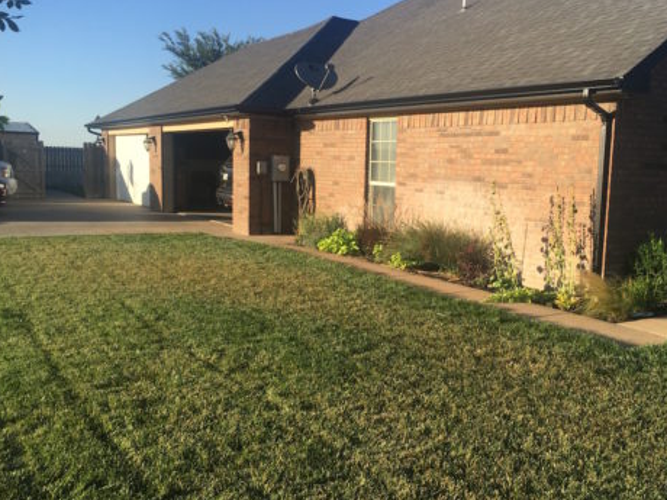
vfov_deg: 40.7
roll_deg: -2.3
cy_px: 252
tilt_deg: -6.8
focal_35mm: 35
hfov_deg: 52.3
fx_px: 674
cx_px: 398
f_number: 2.2
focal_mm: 4.15
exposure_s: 1/989
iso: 32
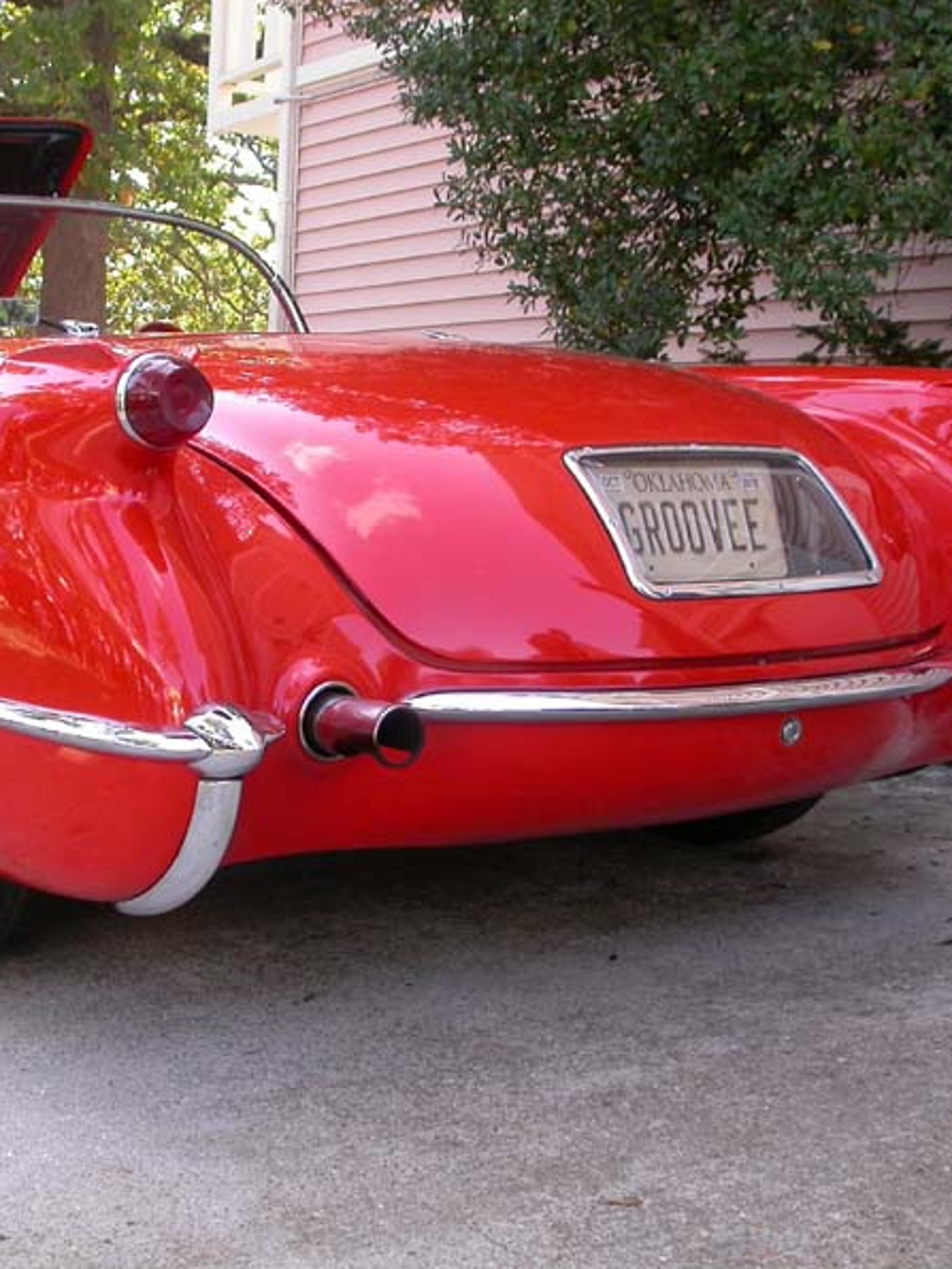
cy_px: 637
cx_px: 302
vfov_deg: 37.5
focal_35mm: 51
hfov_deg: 28.3
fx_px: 1870
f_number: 3.7
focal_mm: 7.85
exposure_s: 1/108
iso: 100
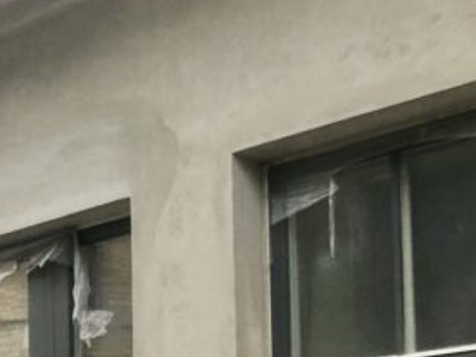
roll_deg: -0.3
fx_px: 1430
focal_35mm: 104
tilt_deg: +3.1
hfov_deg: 17.8
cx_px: -128
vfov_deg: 13.5
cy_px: 504
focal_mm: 4
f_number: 1.8
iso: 32
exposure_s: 1/25
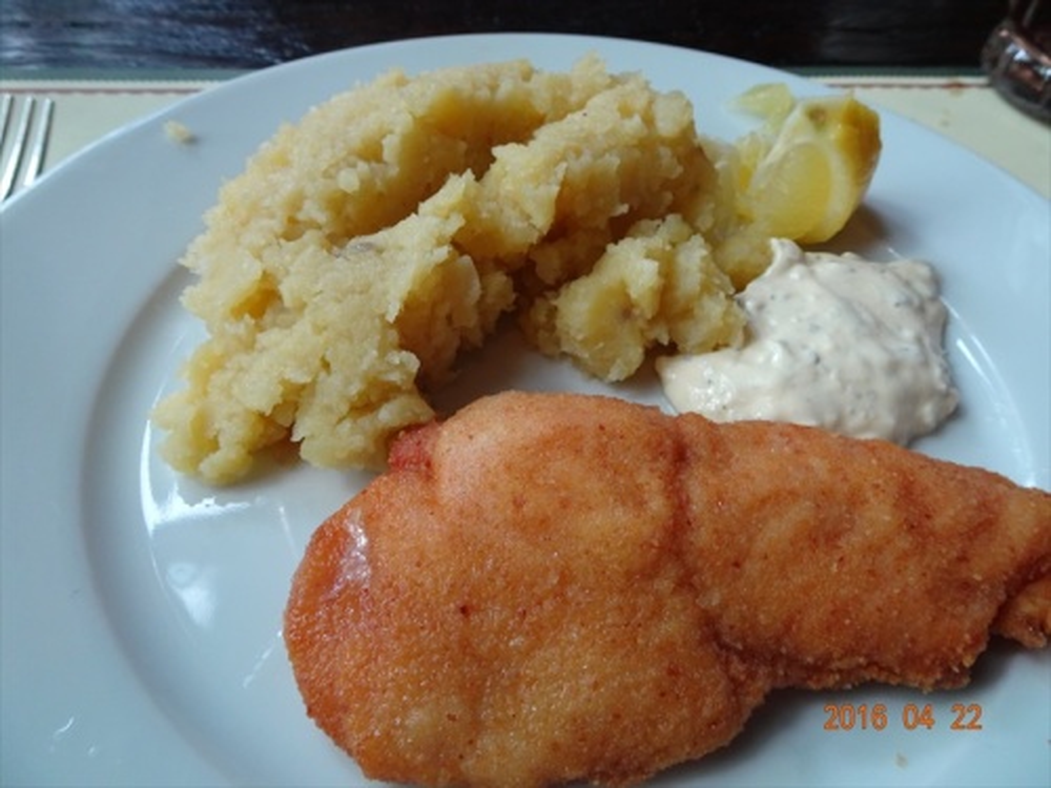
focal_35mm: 24
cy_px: 394
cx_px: 526
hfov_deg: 71.6
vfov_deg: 56.8
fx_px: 729
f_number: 3.5
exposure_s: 1/30
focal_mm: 4.1
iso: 200
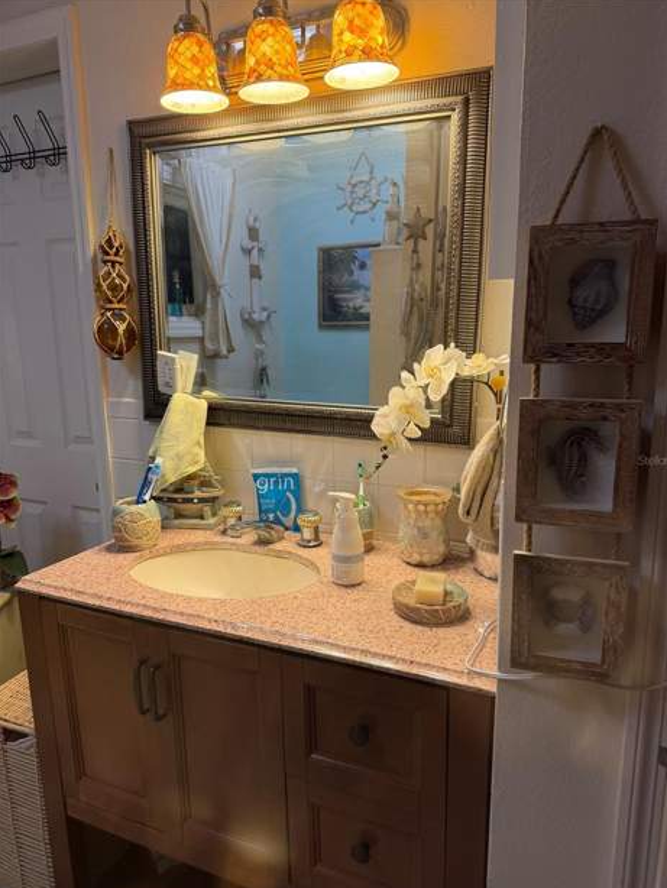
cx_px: 346
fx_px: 642
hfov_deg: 54.9
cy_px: 460
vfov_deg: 69.3
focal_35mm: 25
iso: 125
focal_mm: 6.76
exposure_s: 1/60
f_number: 1.78
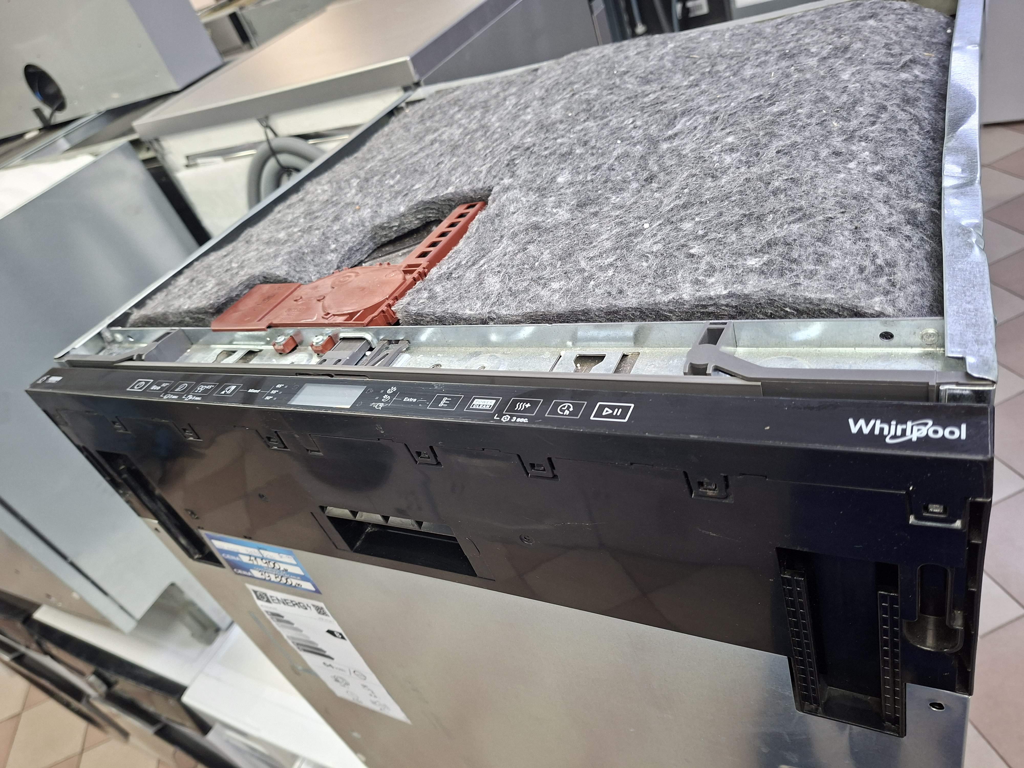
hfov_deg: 73.9
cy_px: 384
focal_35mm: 23
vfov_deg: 58.9
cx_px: 512
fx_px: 680
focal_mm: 5.54
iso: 250
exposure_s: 1/50
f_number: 1.8
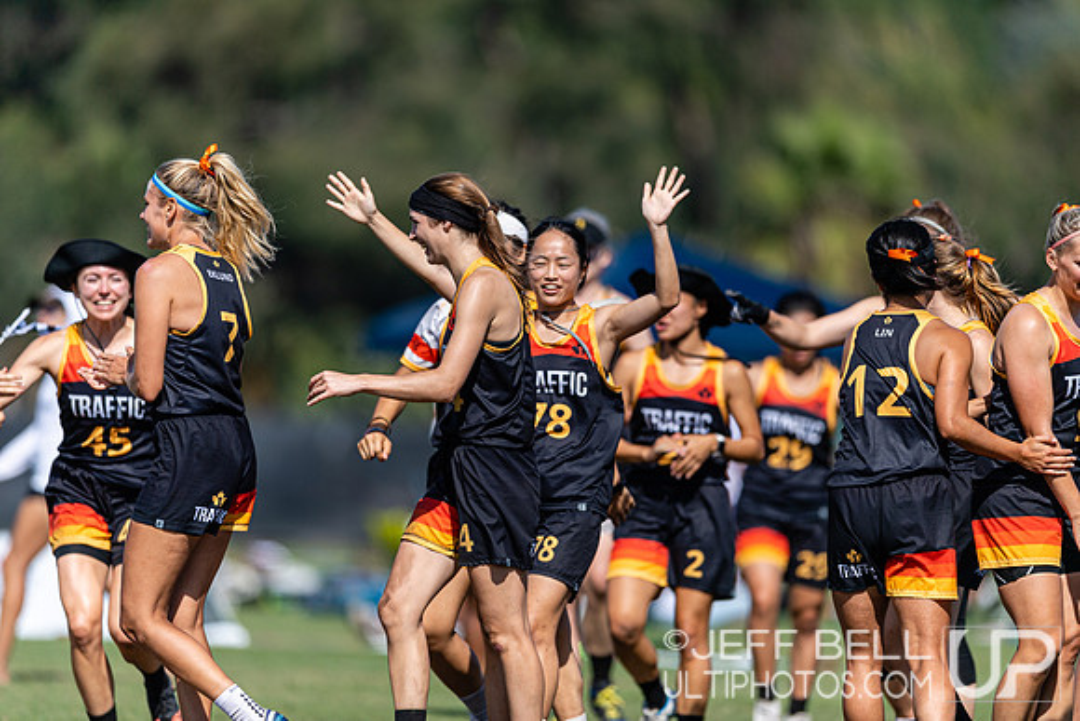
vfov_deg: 3.4
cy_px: 360
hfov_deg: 5.2
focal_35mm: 400
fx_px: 12002
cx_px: 540
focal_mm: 400
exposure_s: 1/3200
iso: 100
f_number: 2.8
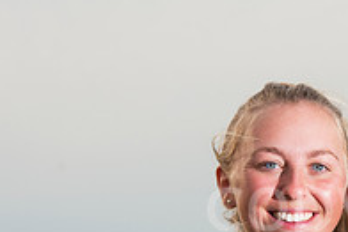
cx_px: 440
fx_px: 3570
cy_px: 317
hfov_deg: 5.6
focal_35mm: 369
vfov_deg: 3.7
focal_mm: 125
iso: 250
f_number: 9
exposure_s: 1/200
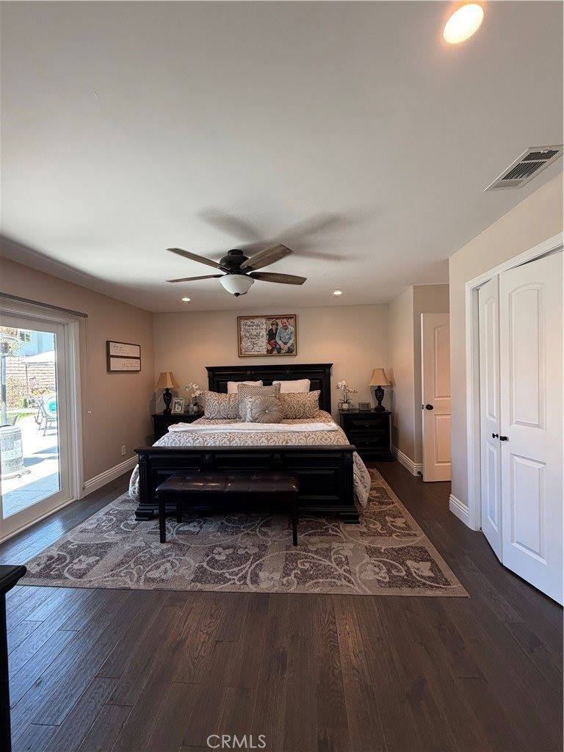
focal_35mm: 14
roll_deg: +0.9
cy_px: 376
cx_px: 282
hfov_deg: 85.7
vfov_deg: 102.1
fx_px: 304
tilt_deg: -1.5
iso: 200
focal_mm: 2.22
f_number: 2.2
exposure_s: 1/120
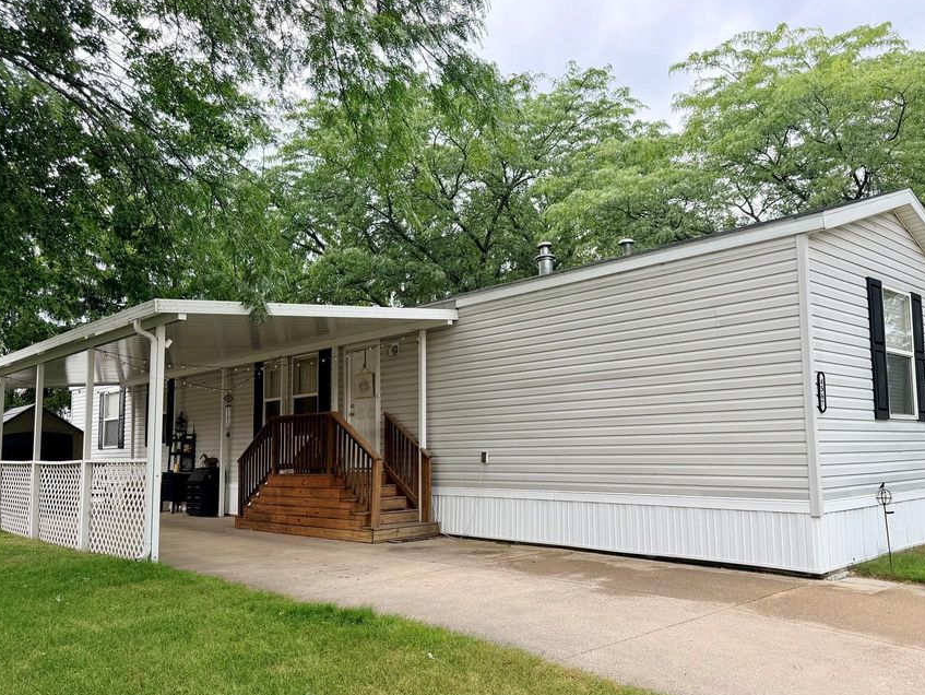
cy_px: 370
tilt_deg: +5.9
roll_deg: +2.9
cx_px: 511
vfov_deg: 48.2
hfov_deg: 61.5
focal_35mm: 29
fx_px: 775
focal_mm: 6.76
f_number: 1.78
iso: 100
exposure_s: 1/1046
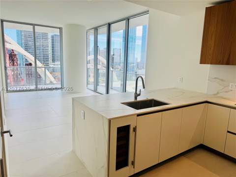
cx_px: 118
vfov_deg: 56.8
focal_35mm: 24
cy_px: 88
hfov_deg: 71.6
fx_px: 164
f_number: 1.78
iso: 80
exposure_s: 1/402
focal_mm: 6.76
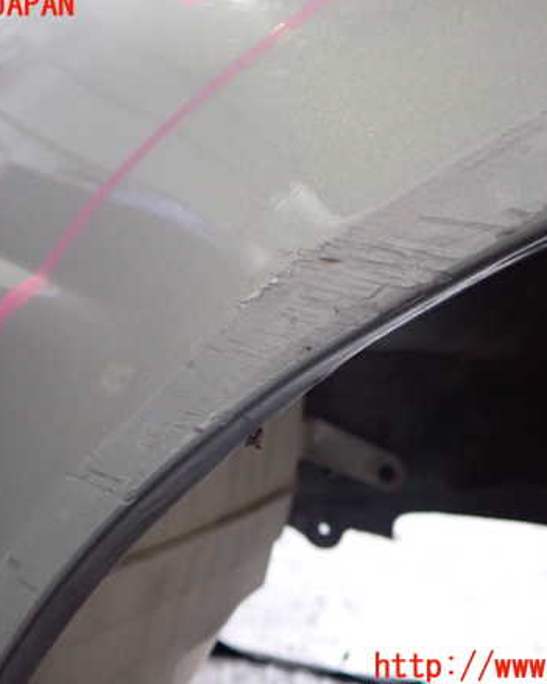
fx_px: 810
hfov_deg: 37.3
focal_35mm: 40
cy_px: 337
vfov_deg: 45.8
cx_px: 259
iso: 800
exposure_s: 1/80
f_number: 2.3
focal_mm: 5.4
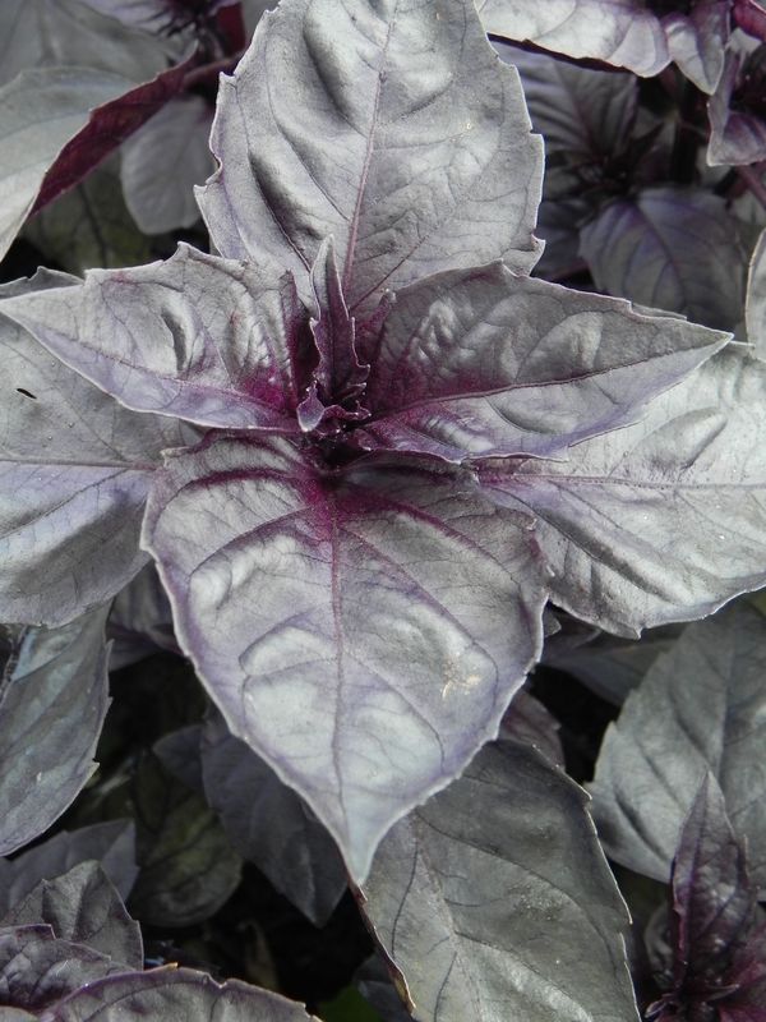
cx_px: 383
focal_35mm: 46
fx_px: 1357
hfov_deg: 31.5
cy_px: 511
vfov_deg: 41.2
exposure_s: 1/100
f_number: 4
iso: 160
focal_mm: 8.2
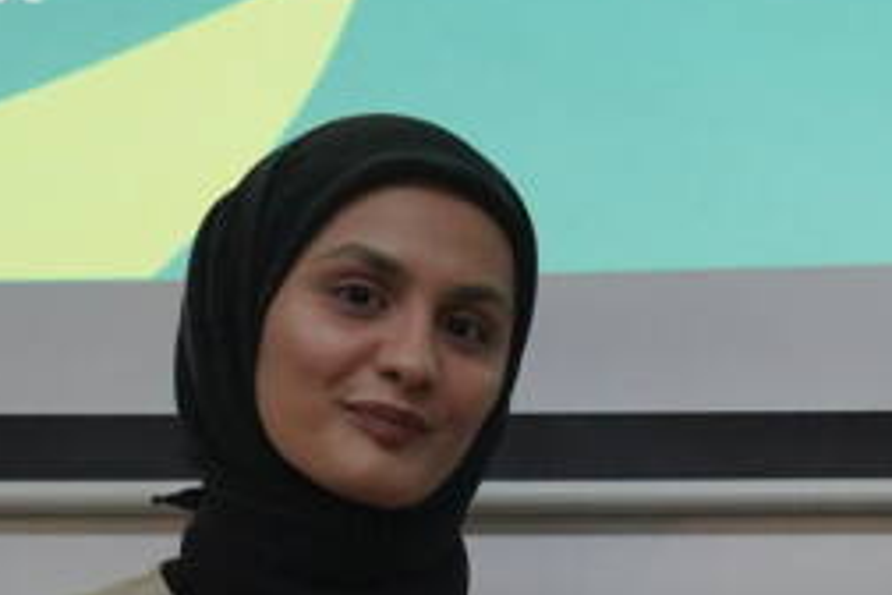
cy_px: 958
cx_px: 1161
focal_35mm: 191
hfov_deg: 10.5
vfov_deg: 7.1
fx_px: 4732
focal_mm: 47
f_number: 5
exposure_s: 1/100
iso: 4000
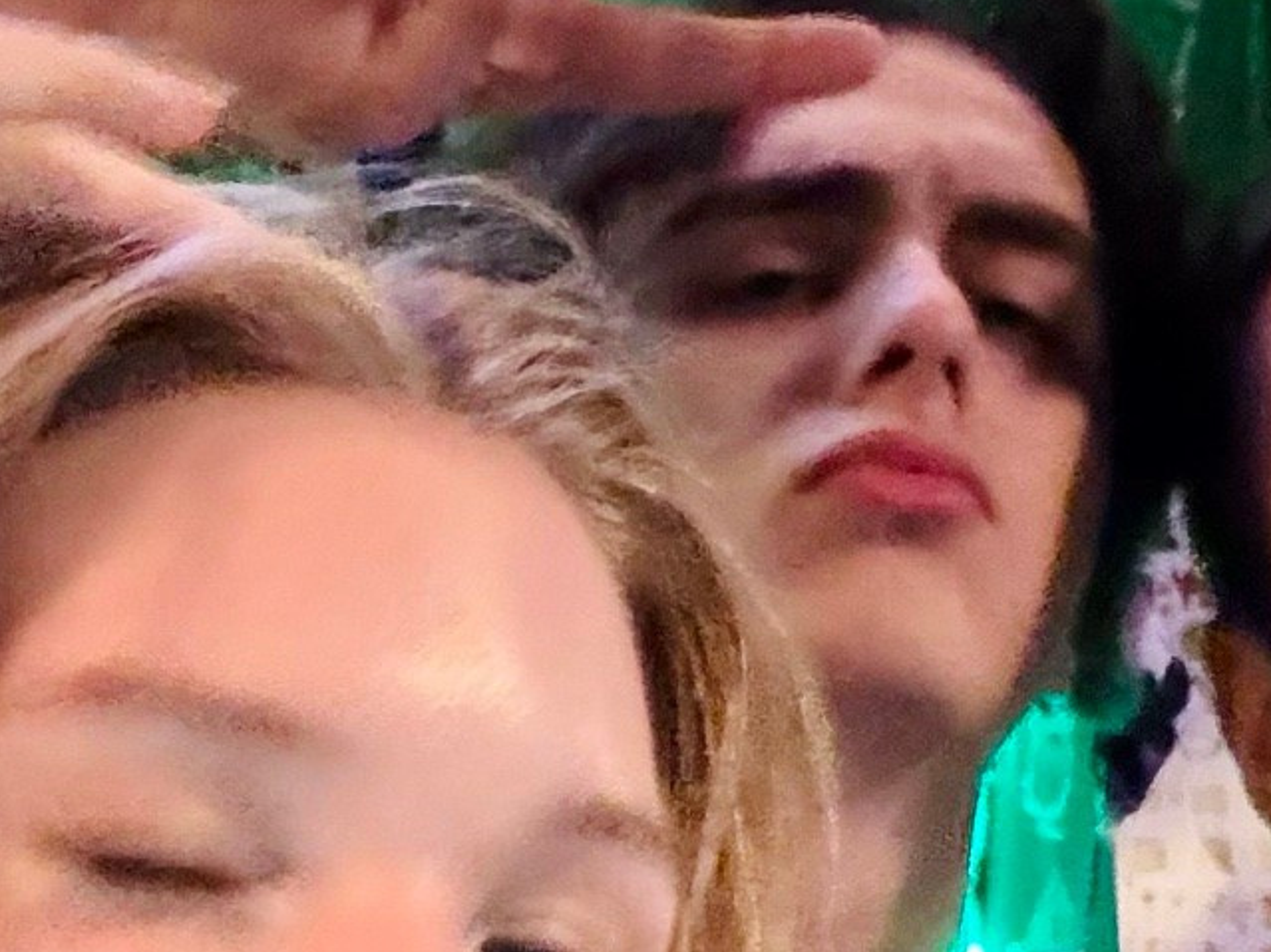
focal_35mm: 90
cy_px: 1513
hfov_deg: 21.7
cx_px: 434
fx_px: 3304
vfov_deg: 15.0
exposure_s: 1/17
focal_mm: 2.69
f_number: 1.9
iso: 800
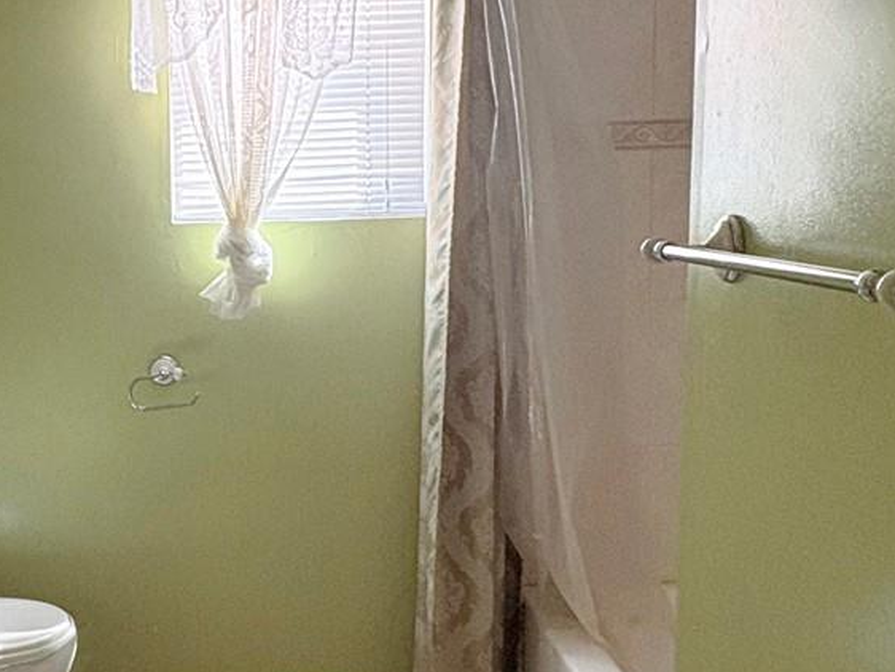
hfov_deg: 36.1
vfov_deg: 28.6
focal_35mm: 51
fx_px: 1319
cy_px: 355
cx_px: 170
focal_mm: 2.22
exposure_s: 1/60
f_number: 2.2
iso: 250
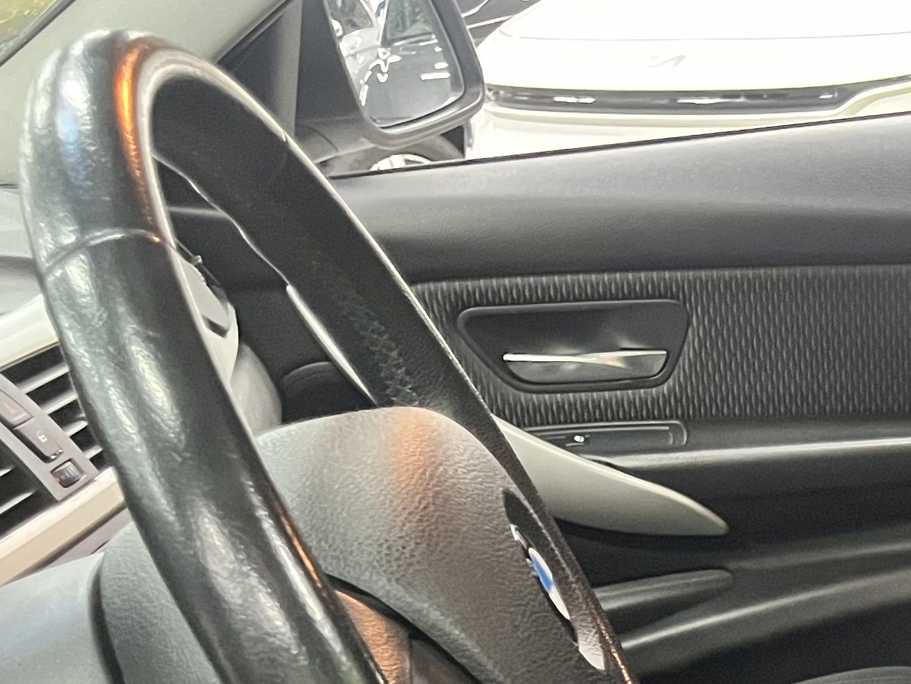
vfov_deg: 16.8
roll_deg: +3.4
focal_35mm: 80
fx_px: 2106
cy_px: 1024
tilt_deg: -27.8
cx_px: 1123
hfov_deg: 22.3
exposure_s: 1/33
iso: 640
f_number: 1.6
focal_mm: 5.1
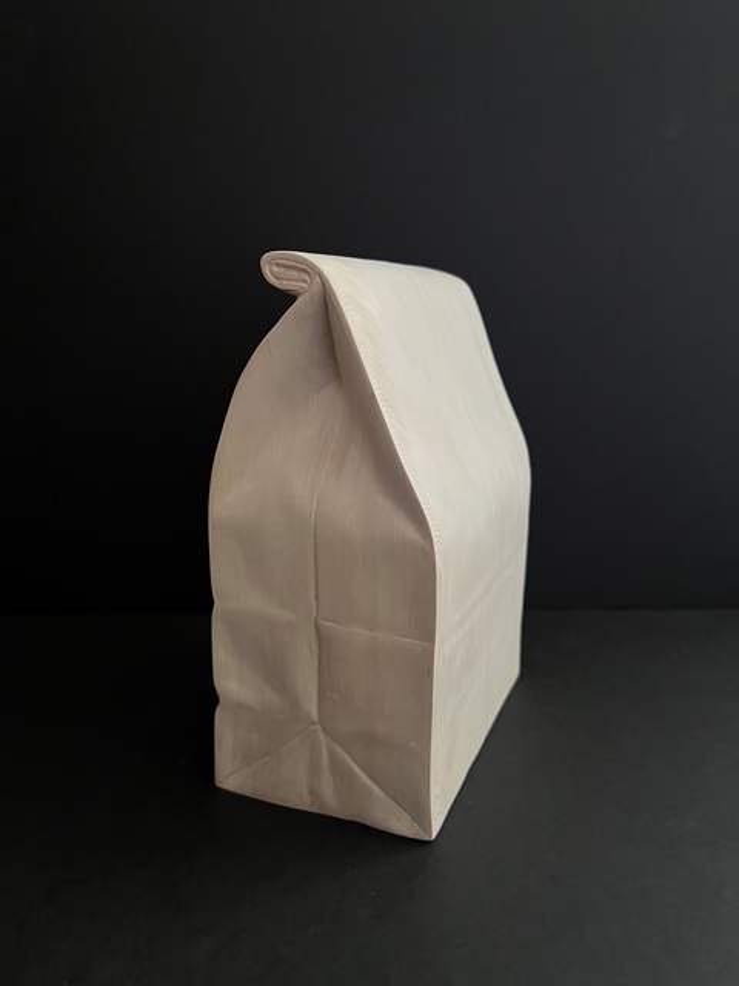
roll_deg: +0.1
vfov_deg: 67.3
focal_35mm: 26
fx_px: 740
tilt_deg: -13.2
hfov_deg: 53.1
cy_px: 493
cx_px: 370
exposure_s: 1/43
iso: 500
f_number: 1.5
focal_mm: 5.7
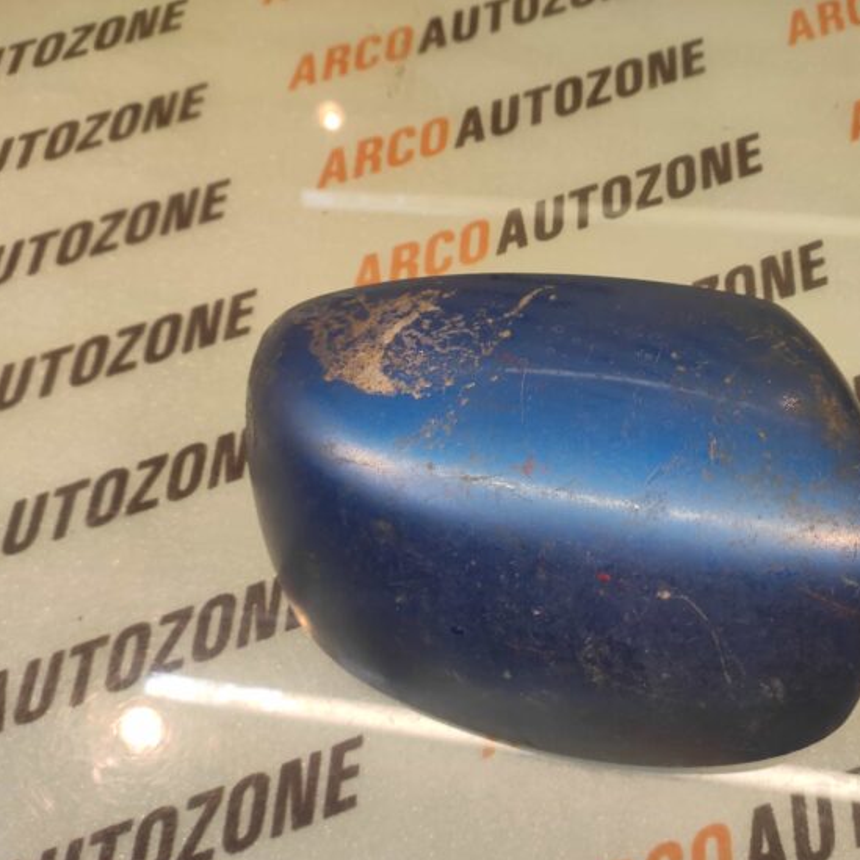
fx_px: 590
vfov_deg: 72.1
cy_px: 449
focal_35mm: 21
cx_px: 545
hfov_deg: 70.8
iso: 114
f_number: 1.79
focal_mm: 4.74
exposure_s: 1/33
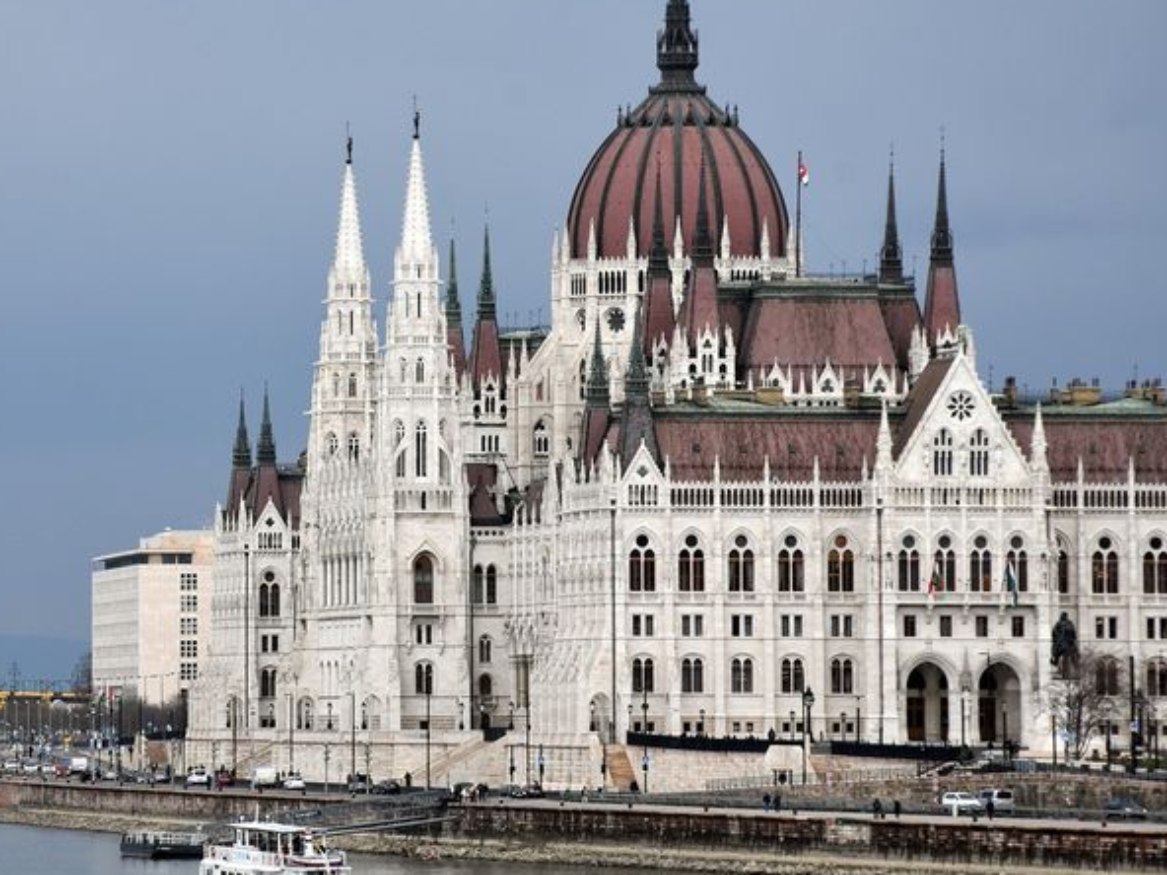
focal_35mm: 254
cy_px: 411
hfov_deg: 7.8
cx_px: 357
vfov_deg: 5.9
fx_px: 8563
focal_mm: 116
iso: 220
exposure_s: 1/500
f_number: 8
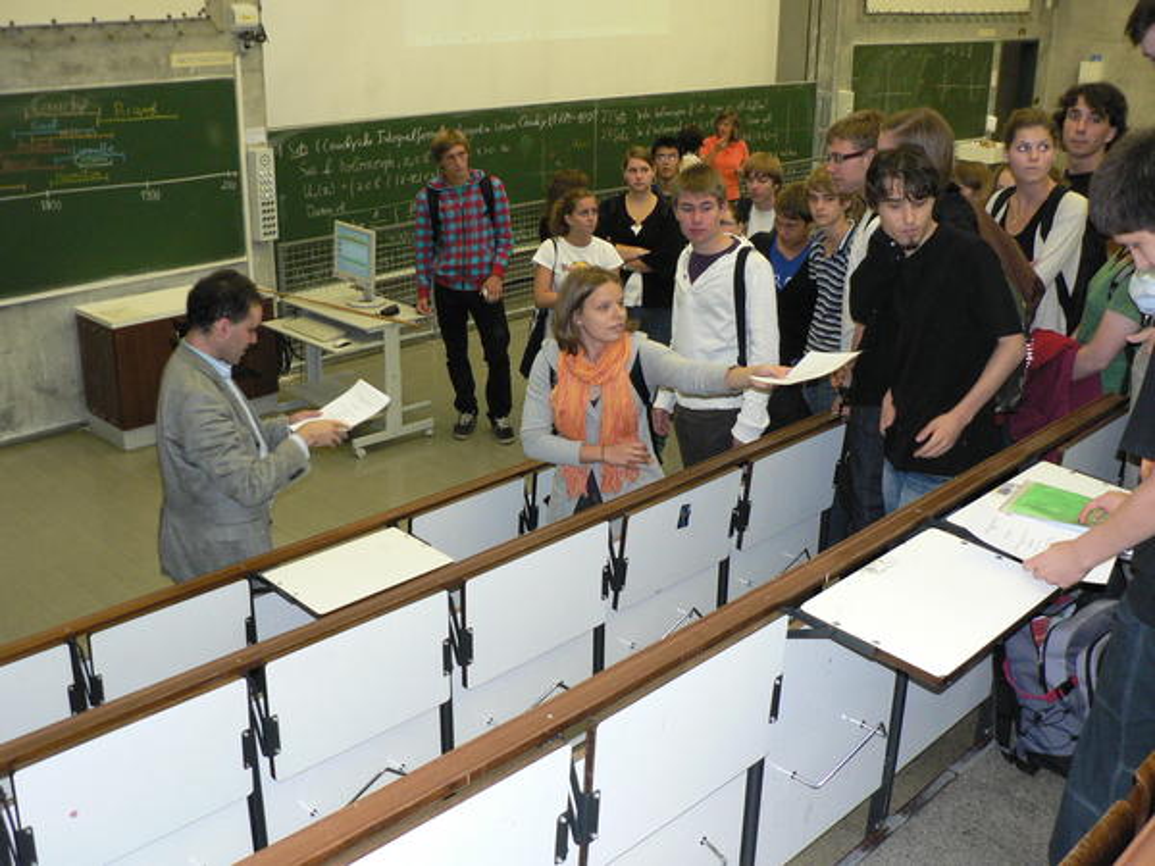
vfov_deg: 39.7
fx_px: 1201
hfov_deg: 51.4
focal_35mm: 36
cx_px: 578
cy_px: 433
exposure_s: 1/60
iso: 300
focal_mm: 6
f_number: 2.8
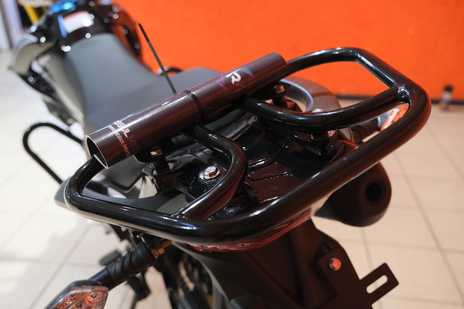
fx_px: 387
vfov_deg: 43.6
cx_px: 232
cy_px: 154
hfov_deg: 61.9
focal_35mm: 30
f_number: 4
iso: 2500
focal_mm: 20.2
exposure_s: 1/100
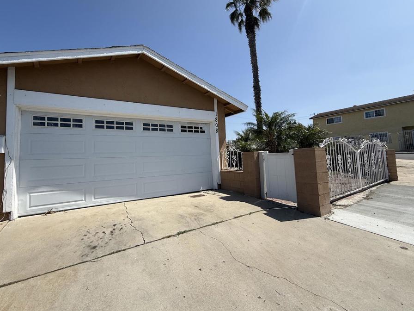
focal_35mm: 16
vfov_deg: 78.0
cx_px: 181
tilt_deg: +4.2
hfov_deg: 94.0
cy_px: 144
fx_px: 191
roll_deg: +1.8
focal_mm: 2.22
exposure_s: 1/2841
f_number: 2.2
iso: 50
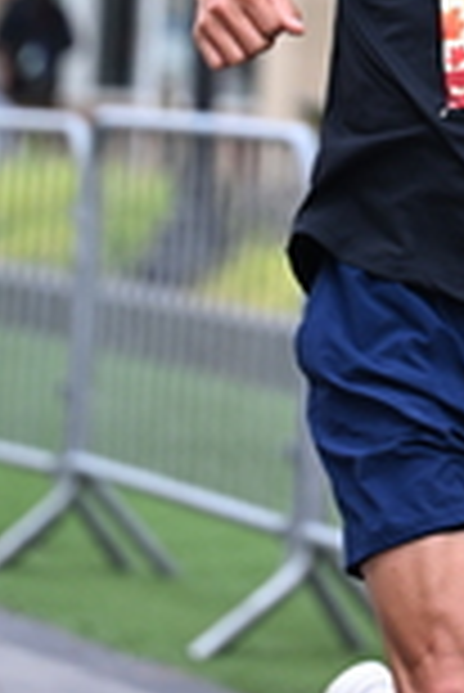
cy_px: -252
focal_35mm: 367
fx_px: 7079
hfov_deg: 3.7
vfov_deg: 5.6
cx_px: 597
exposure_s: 1/1600
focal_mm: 103
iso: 1000
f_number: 2.8
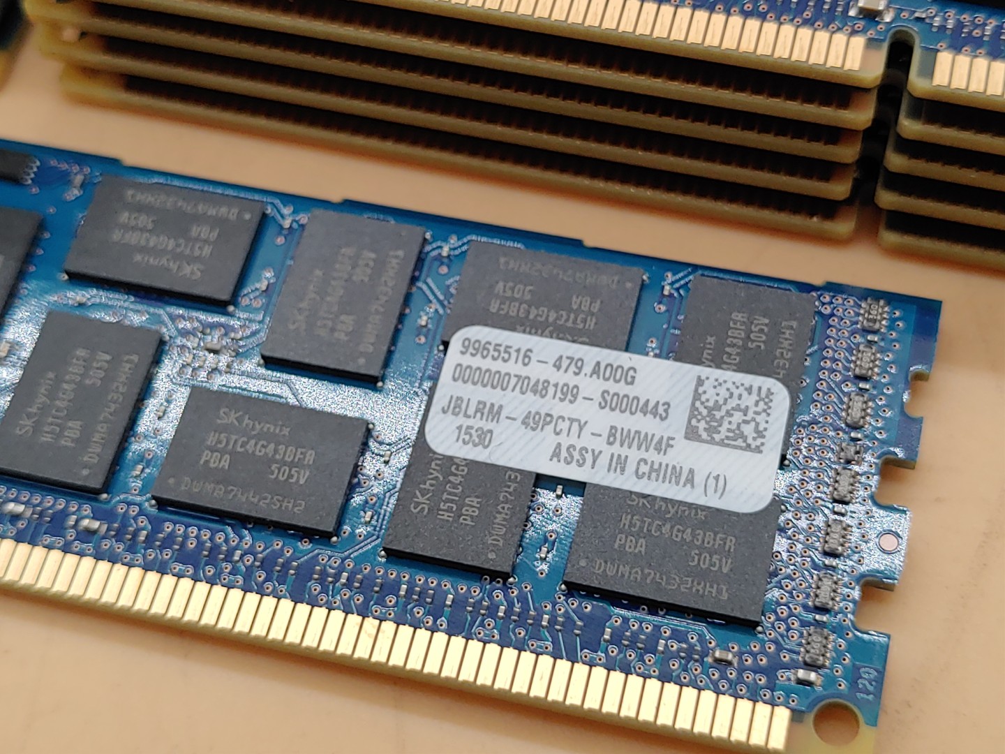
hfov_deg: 33.8
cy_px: 377
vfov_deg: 25.7
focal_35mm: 57
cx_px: 502
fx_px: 1655
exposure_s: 1/108
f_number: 1.8
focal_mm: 4.36
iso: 50
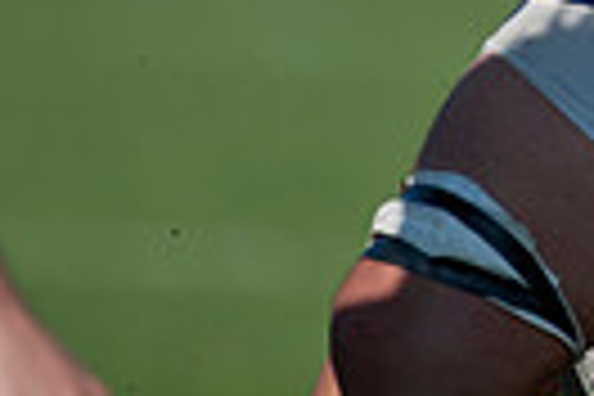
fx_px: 29021
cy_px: -414
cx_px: 688
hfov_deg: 1.2
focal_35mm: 1759
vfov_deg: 0.8
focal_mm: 400
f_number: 2.8
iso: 200
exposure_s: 1/5000
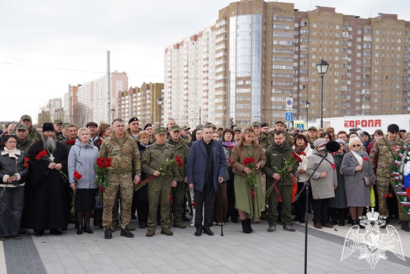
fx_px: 569
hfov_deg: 39.6
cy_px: 137
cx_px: 205
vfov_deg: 27.0
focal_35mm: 50
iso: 100
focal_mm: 50
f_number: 4.5
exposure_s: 1/125
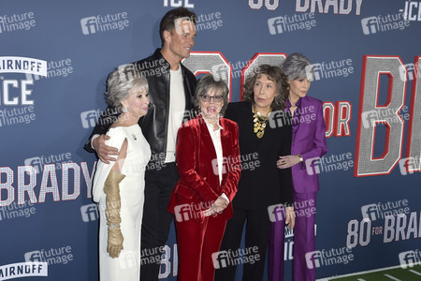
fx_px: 526
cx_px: 210
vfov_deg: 29.9
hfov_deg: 43.6
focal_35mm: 45
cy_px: 140
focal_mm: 45
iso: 500
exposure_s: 1/250
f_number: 6.3
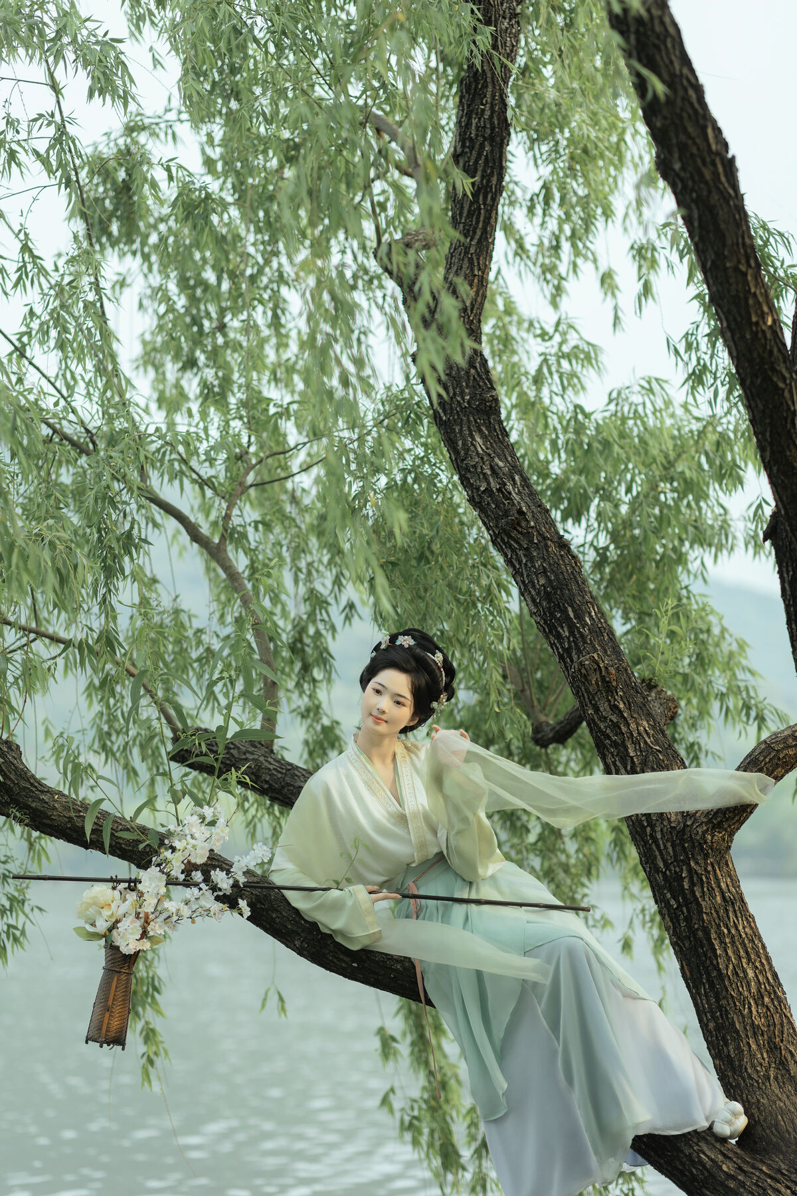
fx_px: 2822
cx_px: 398
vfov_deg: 23.9
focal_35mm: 85
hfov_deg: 16.1
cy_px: 598
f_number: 2
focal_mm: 85
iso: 100
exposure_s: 1/1600
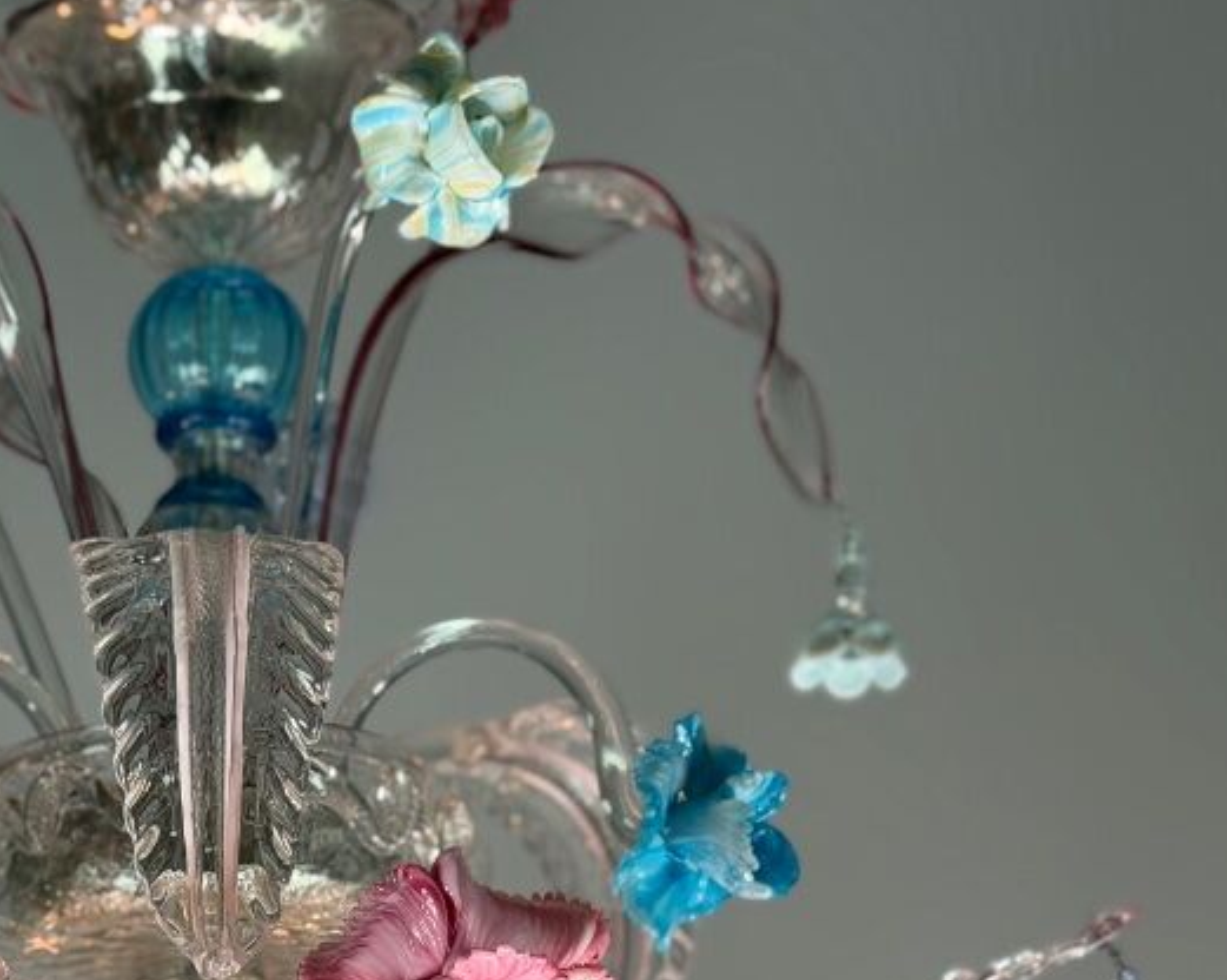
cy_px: 886
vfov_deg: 14.1
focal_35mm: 108
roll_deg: -1.7
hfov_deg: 17.5
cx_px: 113
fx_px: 3919
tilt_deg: +15.1
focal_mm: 6.76
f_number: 1.78
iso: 100
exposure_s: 1/50
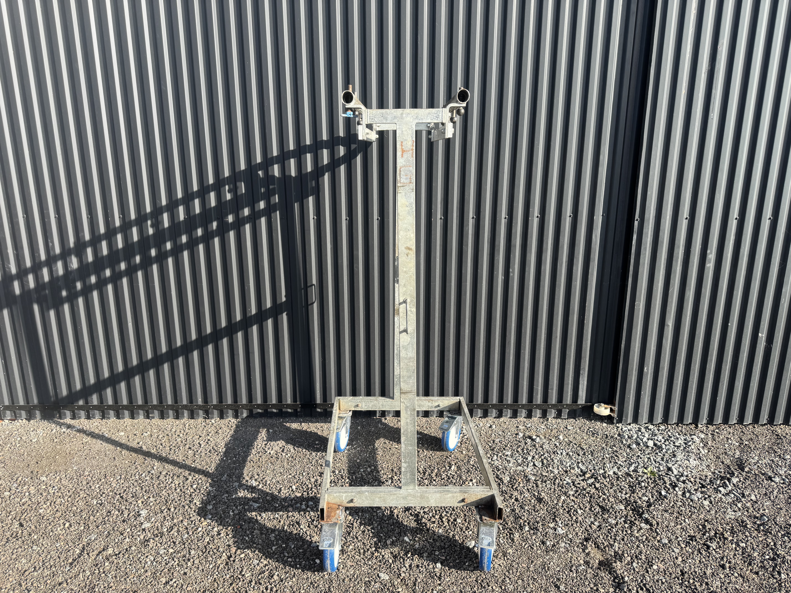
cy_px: 296
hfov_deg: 71.6
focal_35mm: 24
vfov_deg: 56.8
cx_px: 396
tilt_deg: -14.1
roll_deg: +0.1
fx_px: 548
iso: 80
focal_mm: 6.76
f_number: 1.78
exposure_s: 1/1094
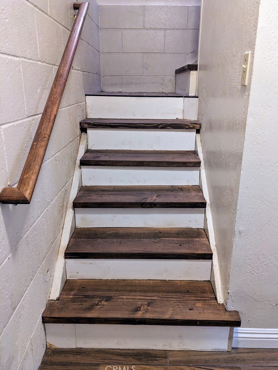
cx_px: 142
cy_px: 183
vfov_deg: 63.4
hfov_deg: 49.8
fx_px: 300
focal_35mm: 28
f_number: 1.73
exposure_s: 1/24
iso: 404
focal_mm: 4.38
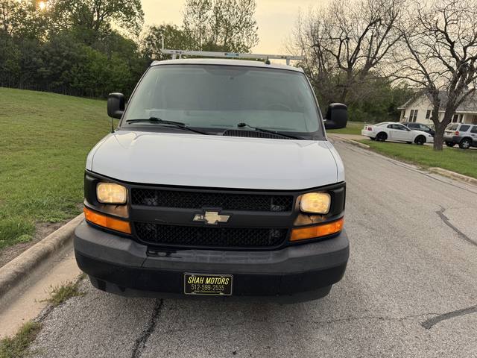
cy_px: 179
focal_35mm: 24
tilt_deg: -11.2
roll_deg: -4.8
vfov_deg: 56.8
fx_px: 331
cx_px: 238
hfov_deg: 71.6
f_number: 1.78
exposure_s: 1/700
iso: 80
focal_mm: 6.76
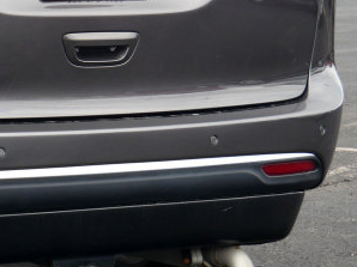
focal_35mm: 172
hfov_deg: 11.1
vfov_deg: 8.6
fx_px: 1772
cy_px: 13
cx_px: -149
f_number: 4.5
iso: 200
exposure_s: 1/100
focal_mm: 25
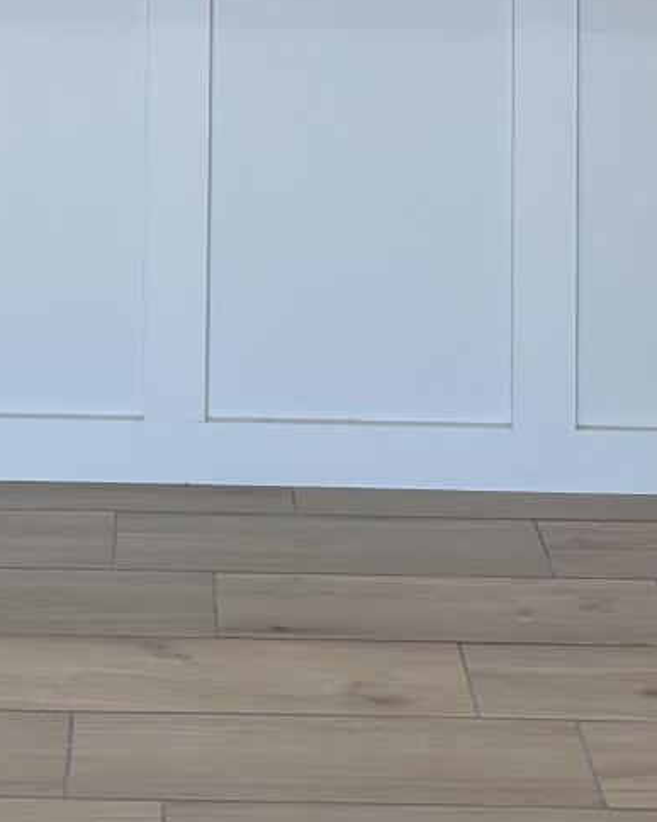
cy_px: -487
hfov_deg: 15.7
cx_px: 104
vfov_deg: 17.4
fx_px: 2358
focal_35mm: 97
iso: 19
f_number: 1.68
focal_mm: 6.9
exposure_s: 1/1178
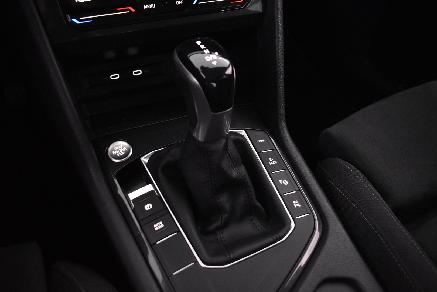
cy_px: 146
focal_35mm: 32
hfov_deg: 59.5
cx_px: 218
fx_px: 382
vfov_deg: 41.7
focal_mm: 21
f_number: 3.8
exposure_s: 1/30
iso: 3200
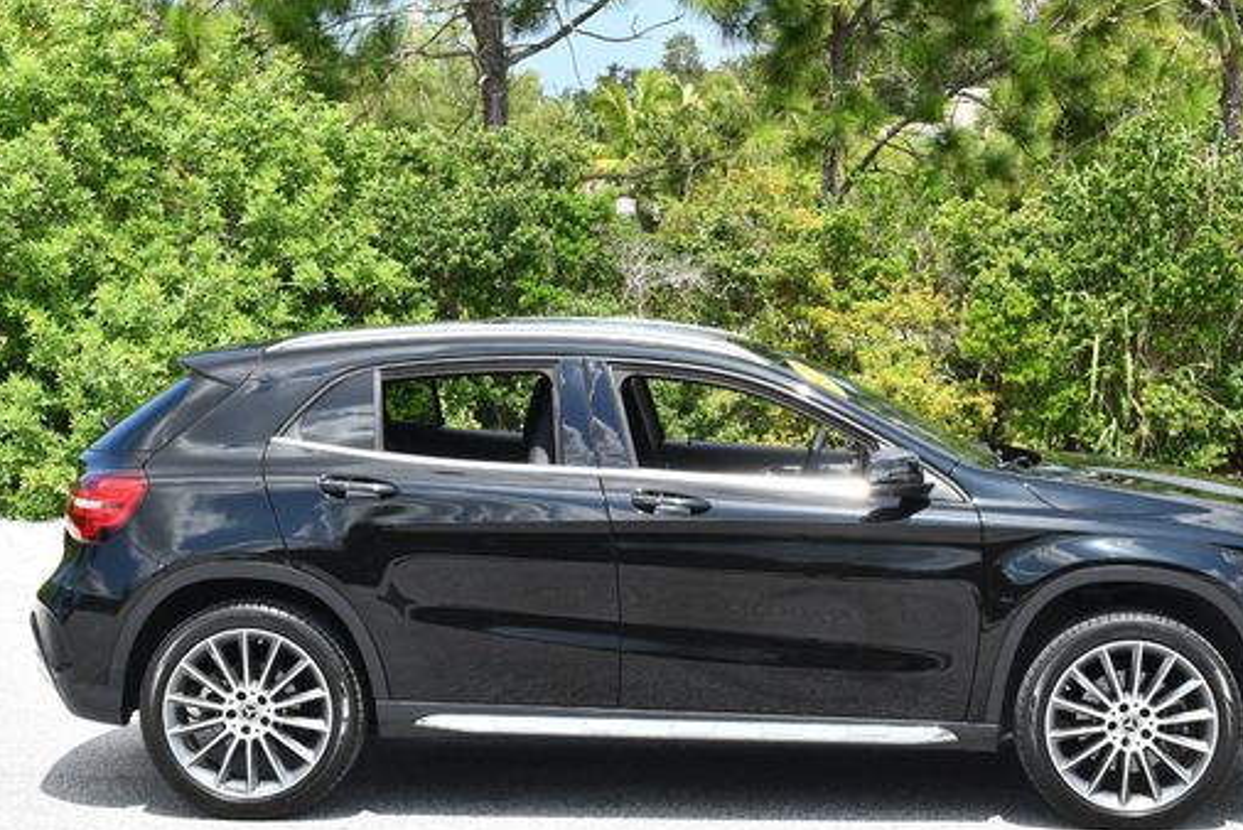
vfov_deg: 16.9
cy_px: 444
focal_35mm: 81
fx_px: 2798
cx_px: 705
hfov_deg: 25.0
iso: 200
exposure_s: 1/250
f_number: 8
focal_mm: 32
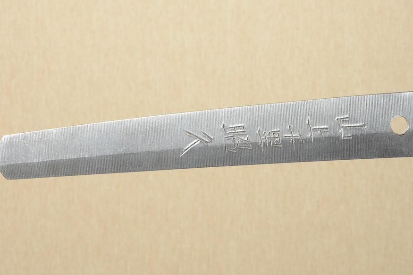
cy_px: 131
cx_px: 282
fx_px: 1100
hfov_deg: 21.2
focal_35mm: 96
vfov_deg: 14.2
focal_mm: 40
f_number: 11
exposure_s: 1/2
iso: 400
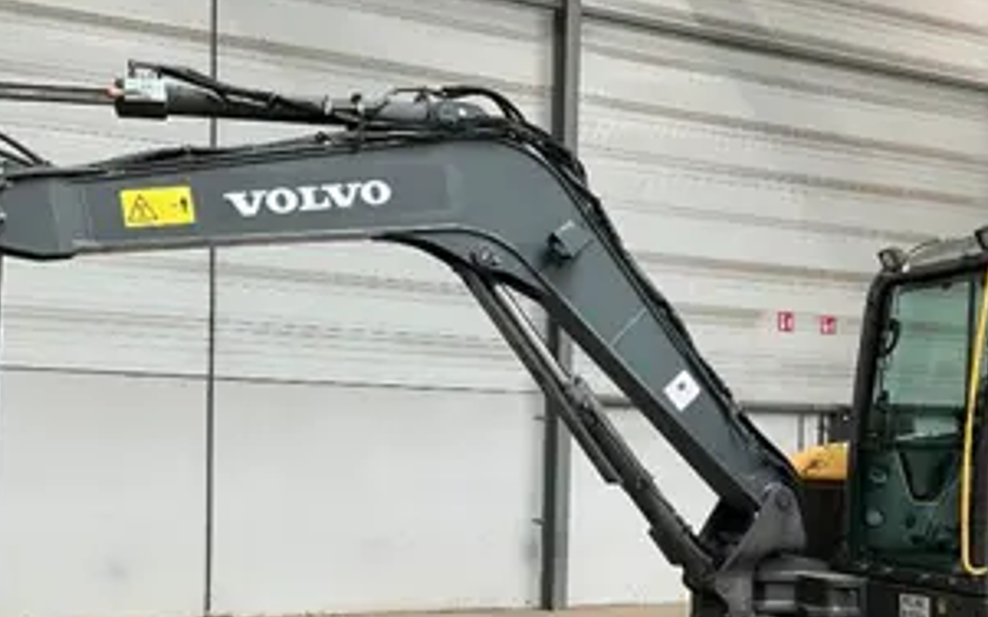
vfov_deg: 25.8
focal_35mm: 49
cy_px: 505
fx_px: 1319
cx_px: 571
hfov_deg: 40.9
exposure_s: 1/72
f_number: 1.8
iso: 64
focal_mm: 3
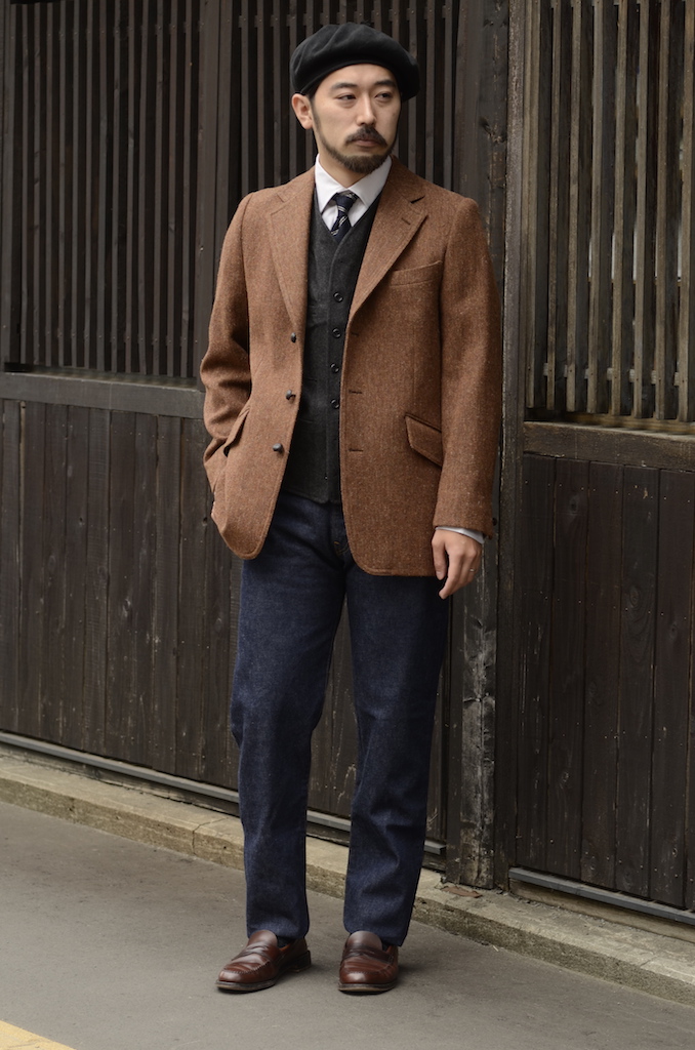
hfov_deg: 10.7
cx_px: 348
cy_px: 525
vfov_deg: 16.1
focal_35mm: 128
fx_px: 3710
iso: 160
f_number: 1.8
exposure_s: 1/100
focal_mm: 85
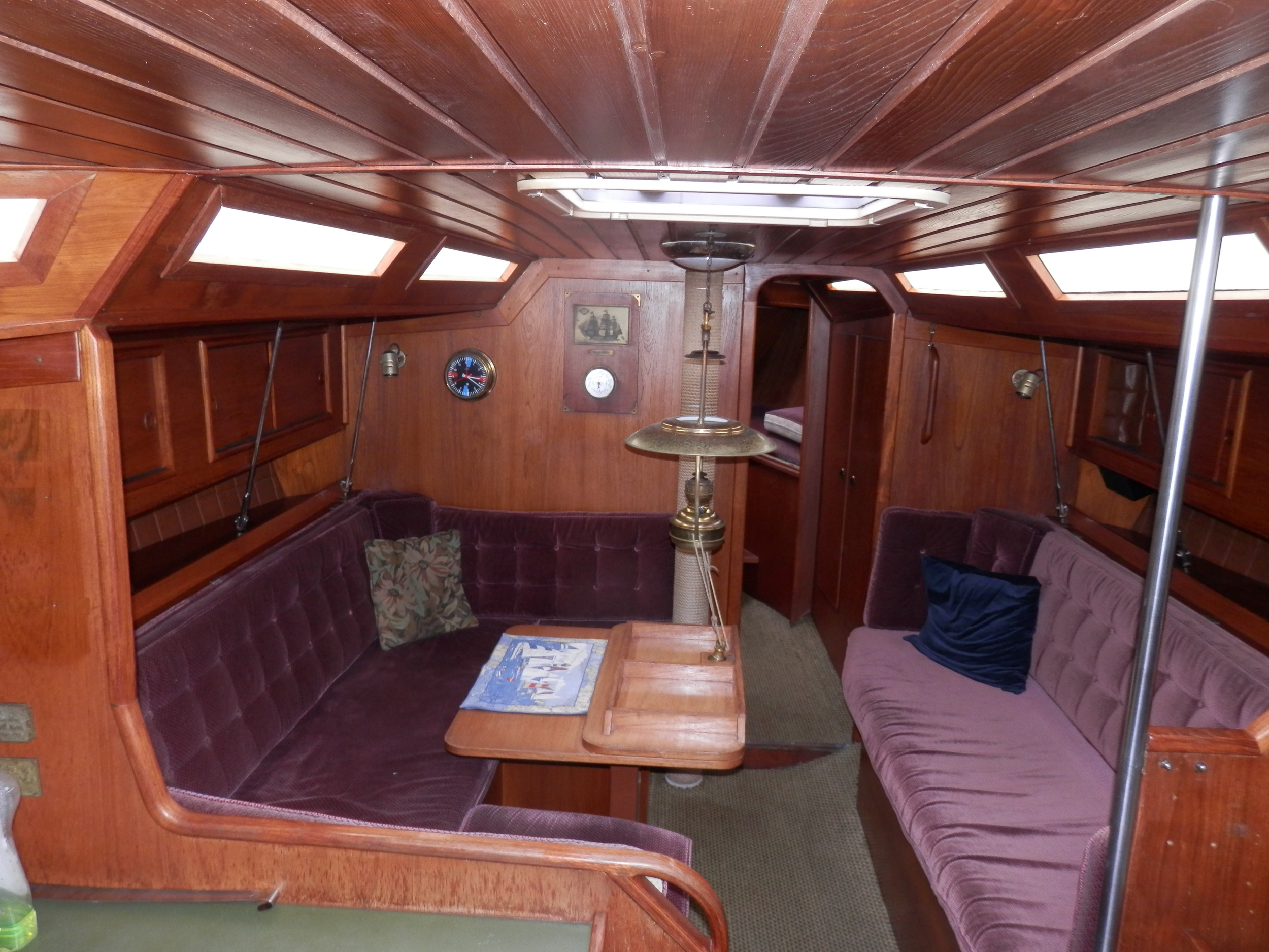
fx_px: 916
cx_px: 634
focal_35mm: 25
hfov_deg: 69.4
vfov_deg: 54.9
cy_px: 476
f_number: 3
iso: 125
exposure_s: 1/30
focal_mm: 4.5
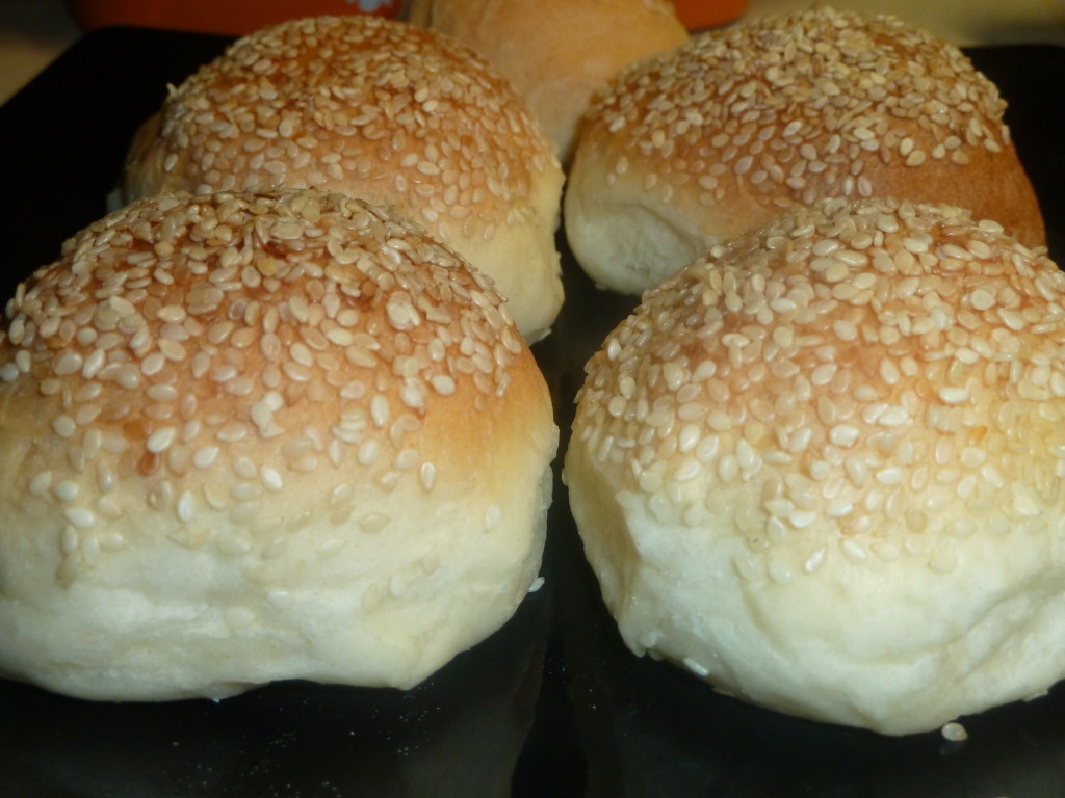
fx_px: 1354
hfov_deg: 42.9
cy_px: 399
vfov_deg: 32.9
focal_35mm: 44
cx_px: 532
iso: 200
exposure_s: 1/30
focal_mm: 7.3
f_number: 3.7
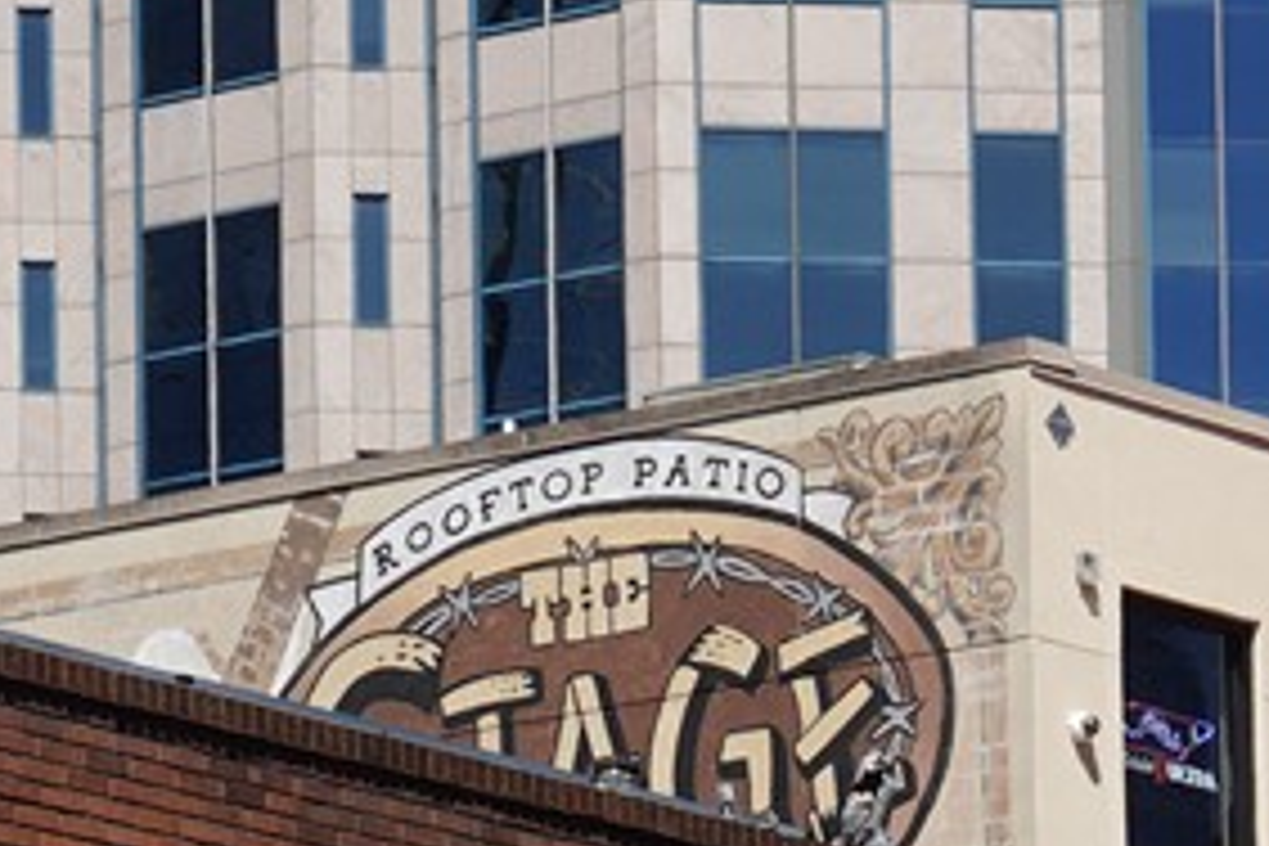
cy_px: 2520
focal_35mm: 426
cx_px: 1521
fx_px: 15015
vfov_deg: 3.2
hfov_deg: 4.8
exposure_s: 1/100
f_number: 13
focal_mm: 60
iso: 200
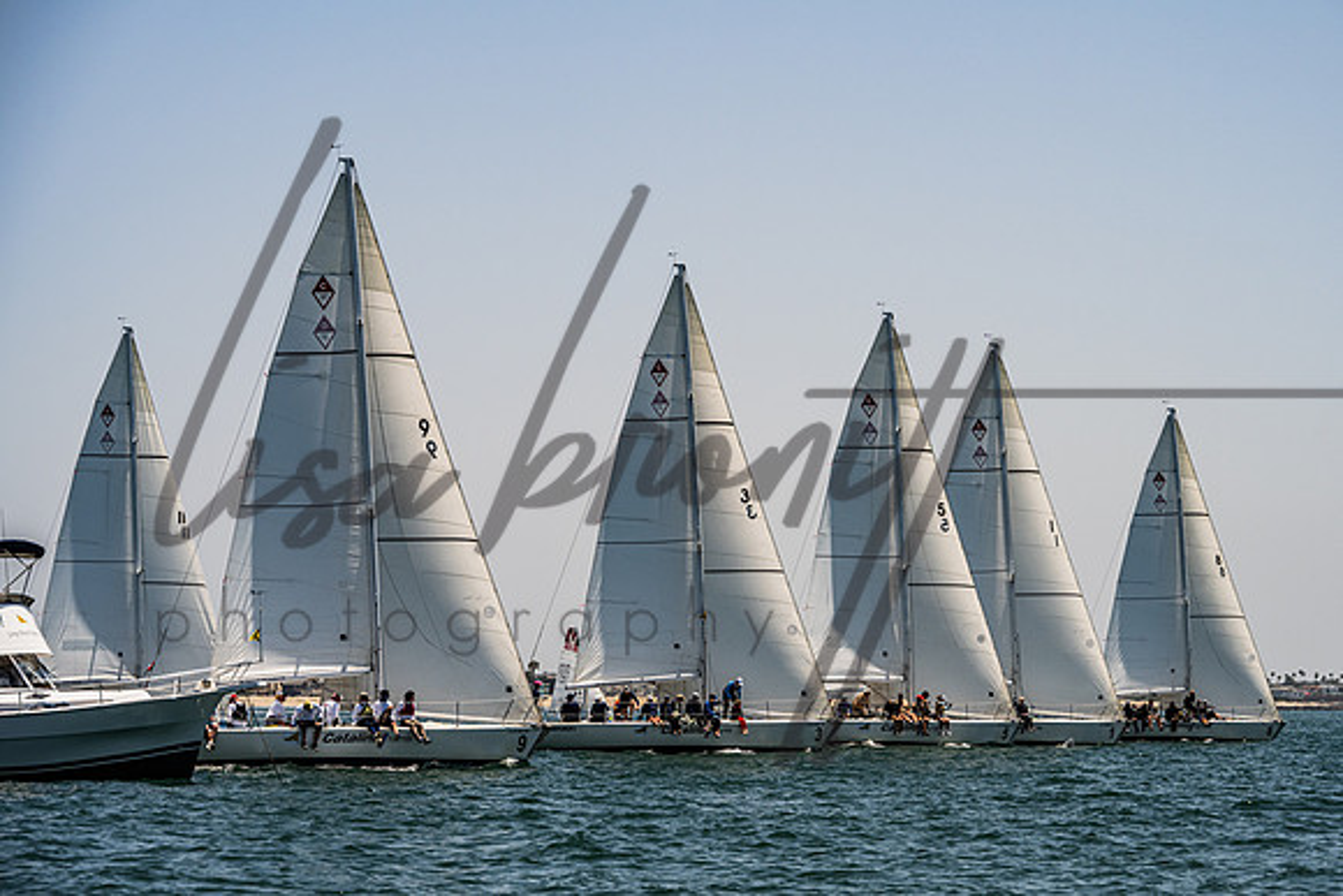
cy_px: 450
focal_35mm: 130
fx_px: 4847
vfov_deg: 10.6
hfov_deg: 15.8
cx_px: 725
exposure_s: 1/2500
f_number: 8
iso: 400
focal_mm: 120
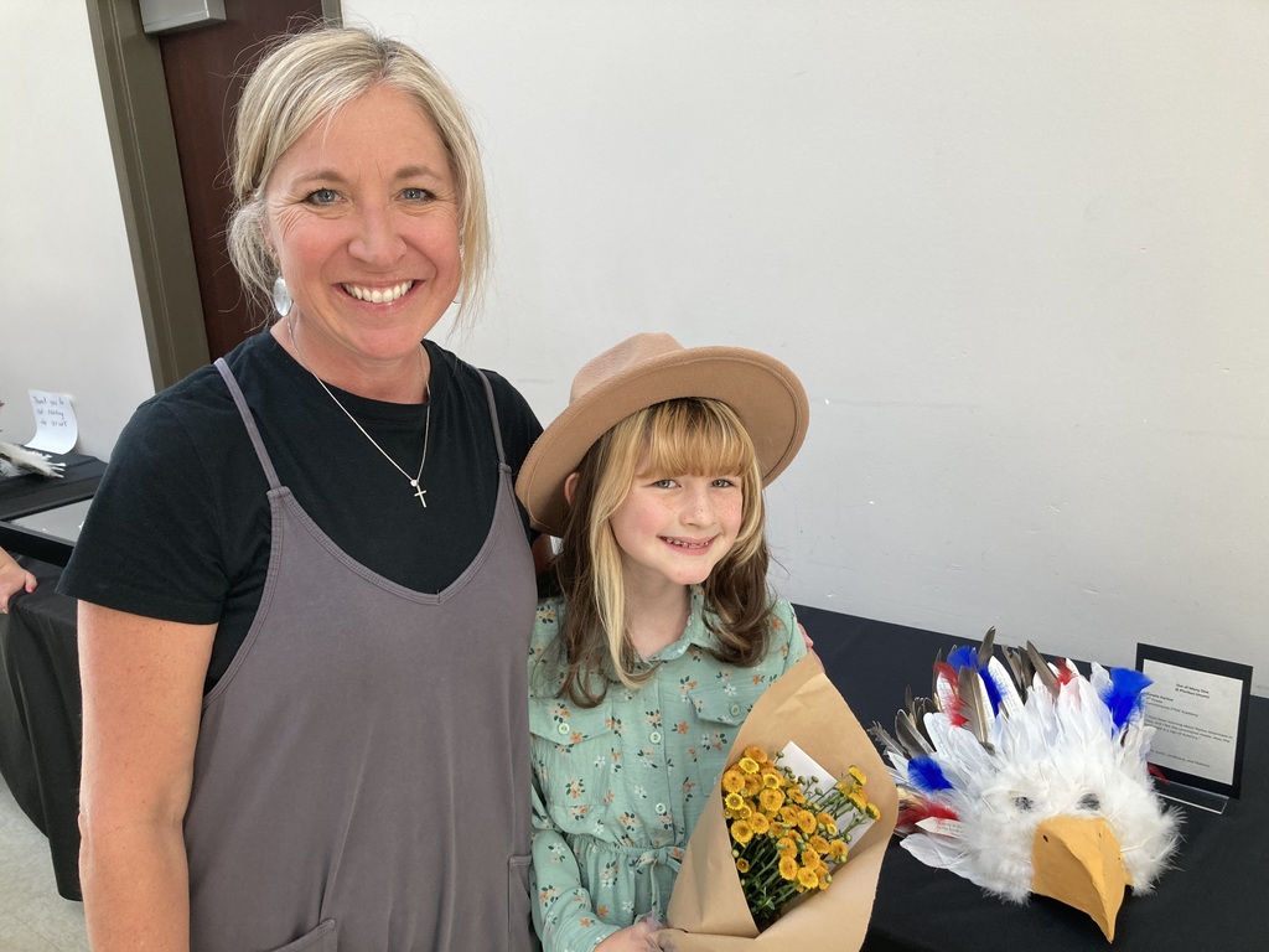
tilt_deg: -13.9
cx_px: 634
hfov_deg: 63.4
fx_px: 1026
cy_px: 476
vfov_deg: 49.7
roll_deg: +2.7
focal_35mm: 28
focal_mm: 3.99
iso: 50
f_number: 1.8
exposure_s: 1/60
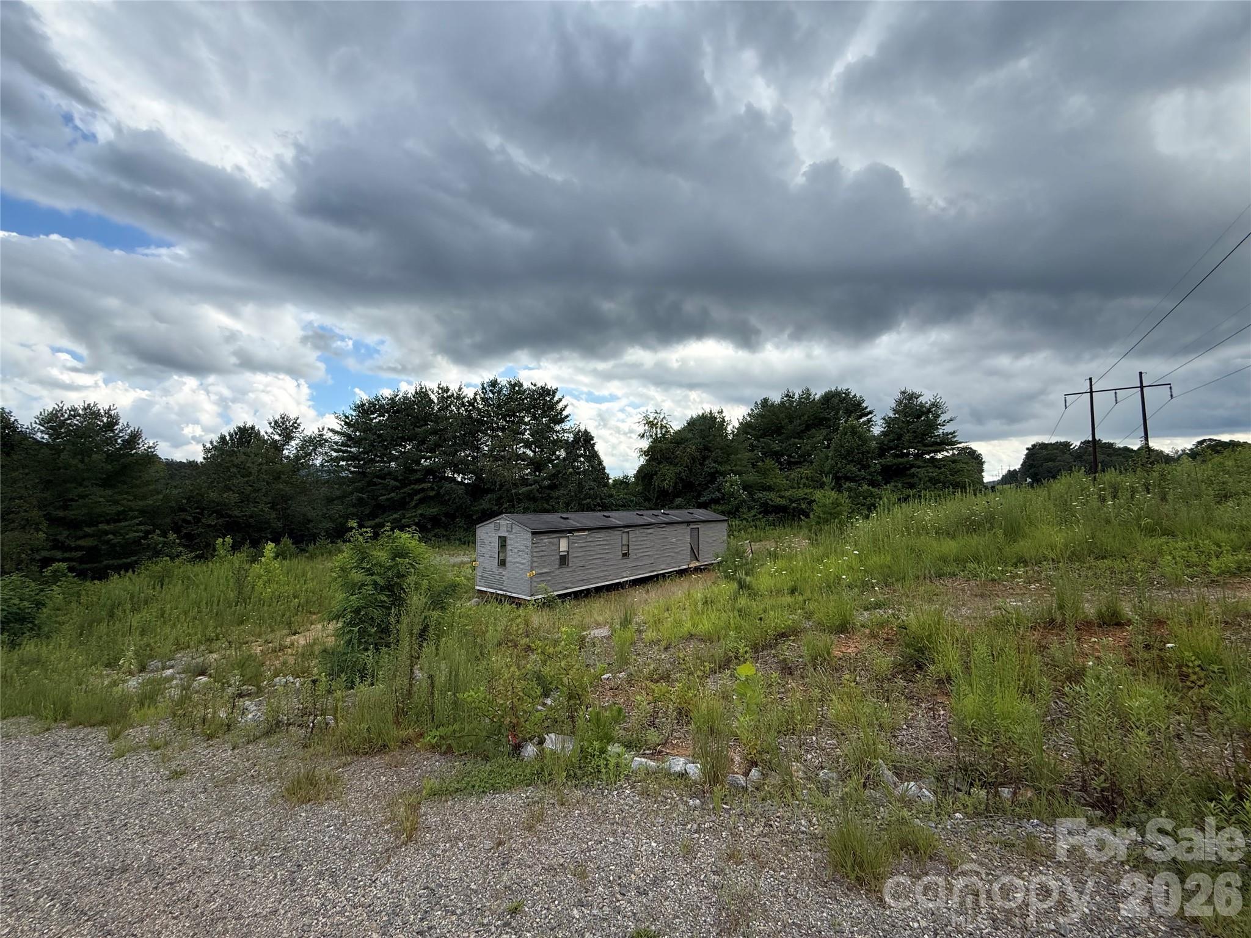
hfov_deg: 102.1
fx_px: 506
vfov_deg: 85.7
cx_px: 626
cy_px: 469
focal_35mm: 14
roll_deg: -1.1
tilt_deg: +4.4
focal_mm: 2.22
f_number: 2.2
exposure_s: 1/1125
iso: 50
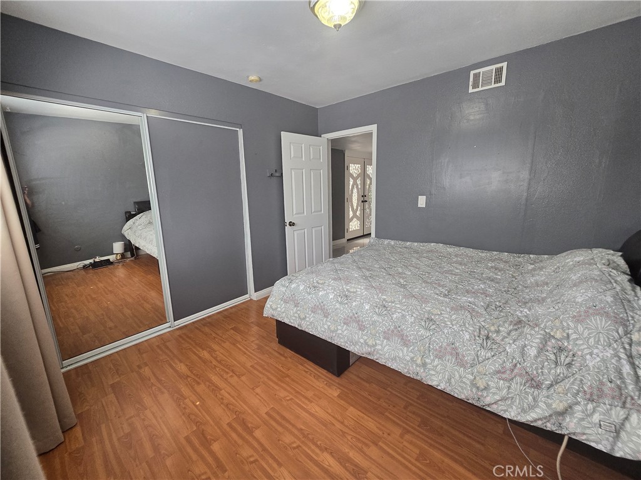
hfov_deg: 106.2
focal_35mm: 13
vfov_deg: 89.9
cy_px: 240
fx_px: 241
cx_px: 320
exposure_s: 1/60
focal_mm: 2.2
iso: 160
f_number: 2.2
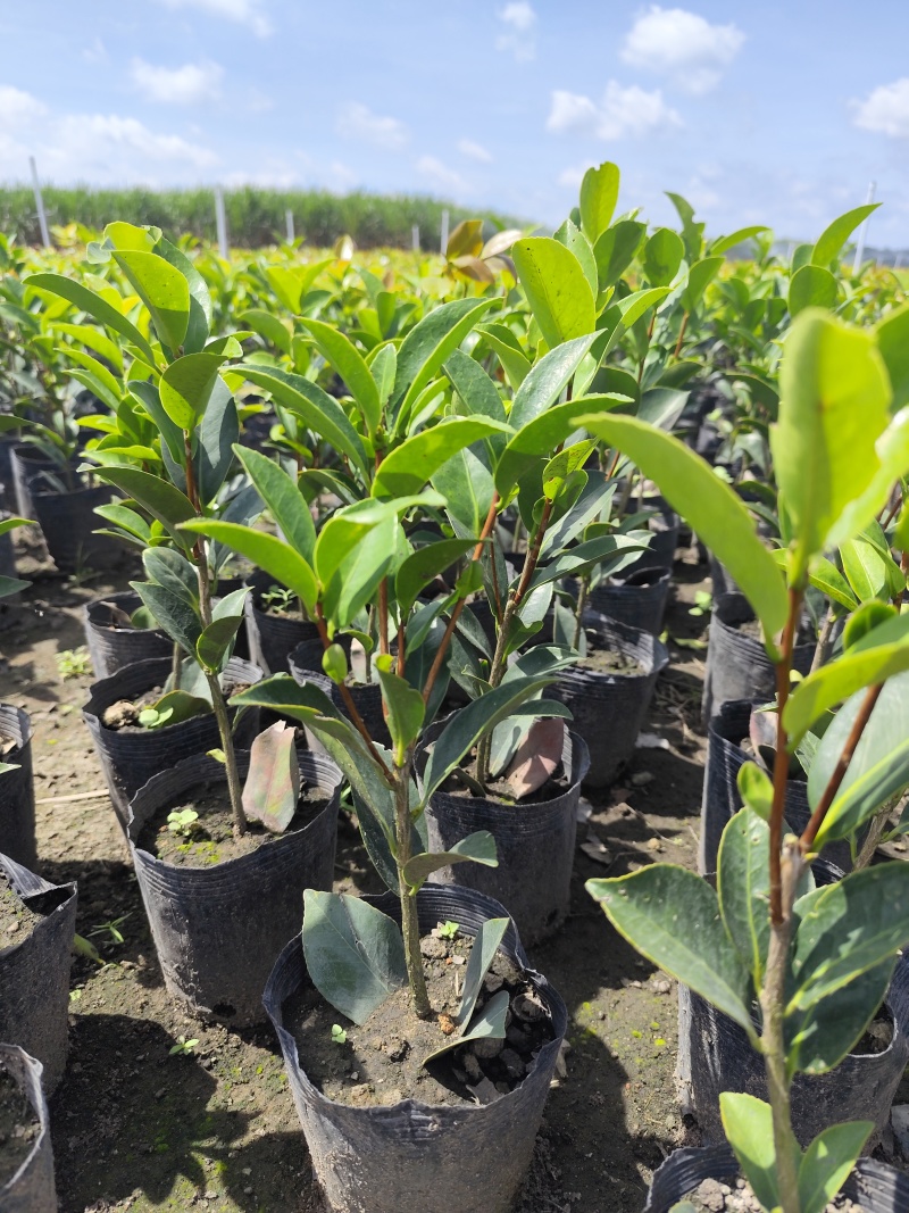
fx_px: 805
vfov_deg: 73.9
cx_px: 454
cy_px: 606
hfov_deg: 58.9
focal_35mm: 23
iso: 50
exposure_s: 1/764
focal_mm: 6.14
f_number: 1.65
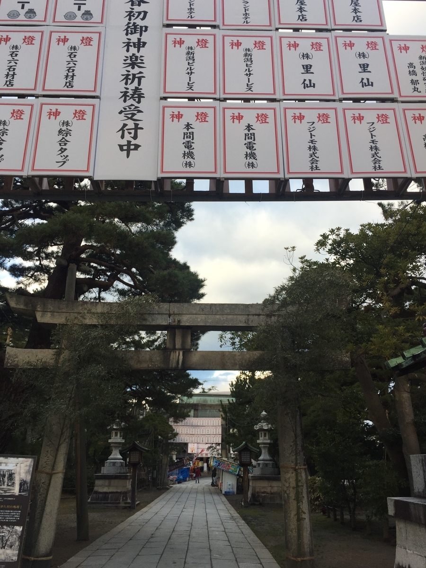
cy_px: 284
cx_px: 213
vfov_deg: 61.7
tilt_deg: +20.4
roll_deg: -0.8
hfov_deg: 48.2
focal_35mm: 29
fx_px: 476
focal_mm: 4.15
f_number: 2.2
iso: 32
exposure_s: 1/321
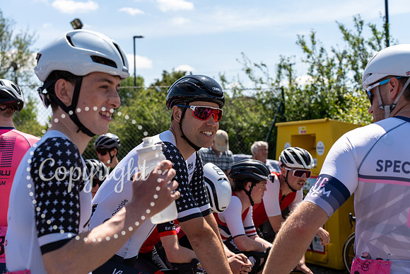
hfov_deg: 30.5
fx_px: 752
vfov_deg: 20.6
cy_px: 137
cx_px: 205
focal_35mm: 66
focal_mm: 66
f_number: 5.6
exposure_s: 1/500
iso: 100
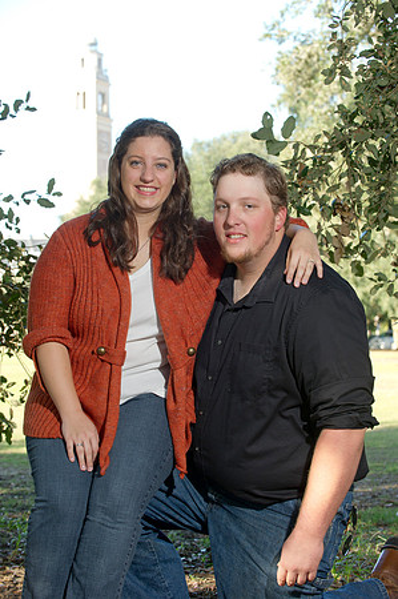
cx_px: 199
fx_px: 1363
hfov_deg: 16.6
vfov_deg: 24.8
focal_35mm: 82
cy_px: 300
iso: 320
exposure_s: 1/100
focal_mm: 82
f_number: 5.6
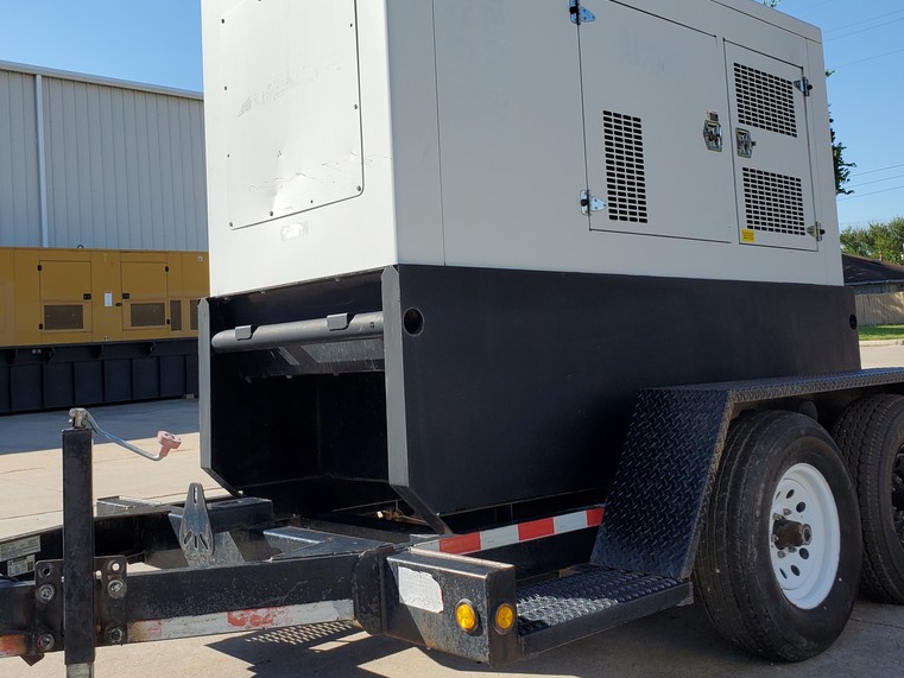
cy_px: 267
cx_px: 407
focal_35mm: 35
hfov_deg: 52.5
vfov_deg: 40.5
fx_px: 914
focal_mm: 4.3
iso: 50
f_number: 2.4
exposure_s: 1/1228
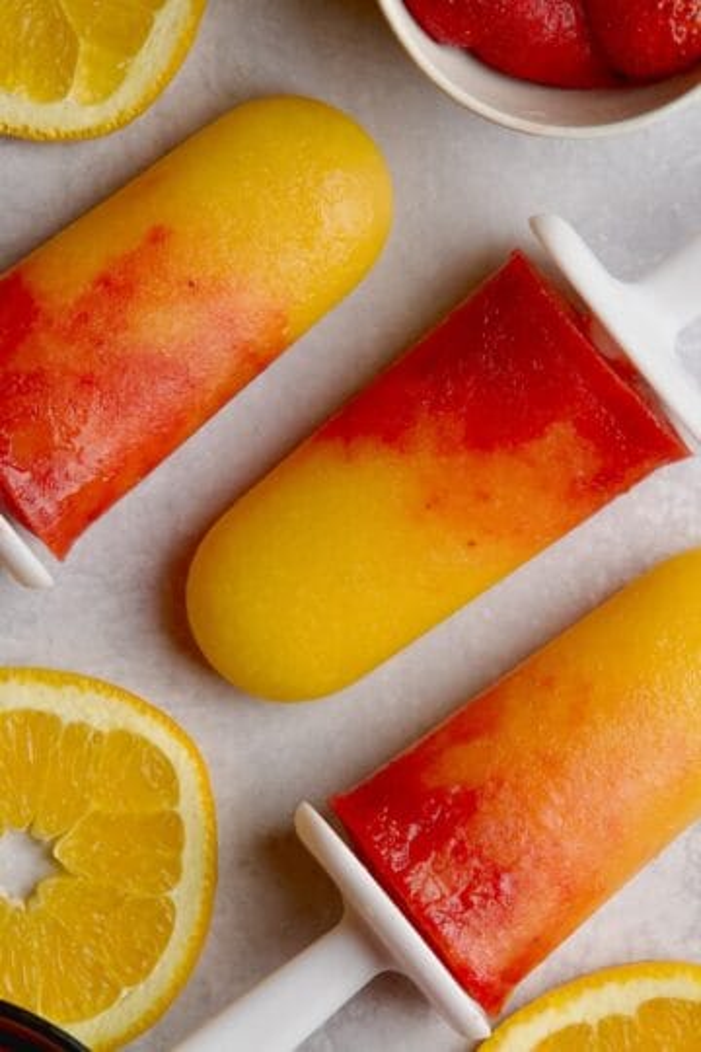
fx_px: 2483
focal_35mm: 85
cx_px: 350
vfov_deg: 23.9
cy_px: 526
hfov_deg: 16.1
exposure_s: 1/160
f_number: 11
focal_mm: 85
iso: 1250
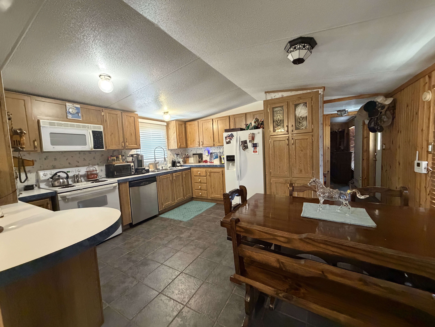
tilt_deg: -3.3
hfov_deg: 102.1
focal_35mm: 14
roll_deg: +3.0
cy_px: 164
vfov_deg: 85.7
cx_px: 218
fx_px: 176
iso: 800
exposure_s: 1/60
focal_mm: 2.22
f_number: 2.2
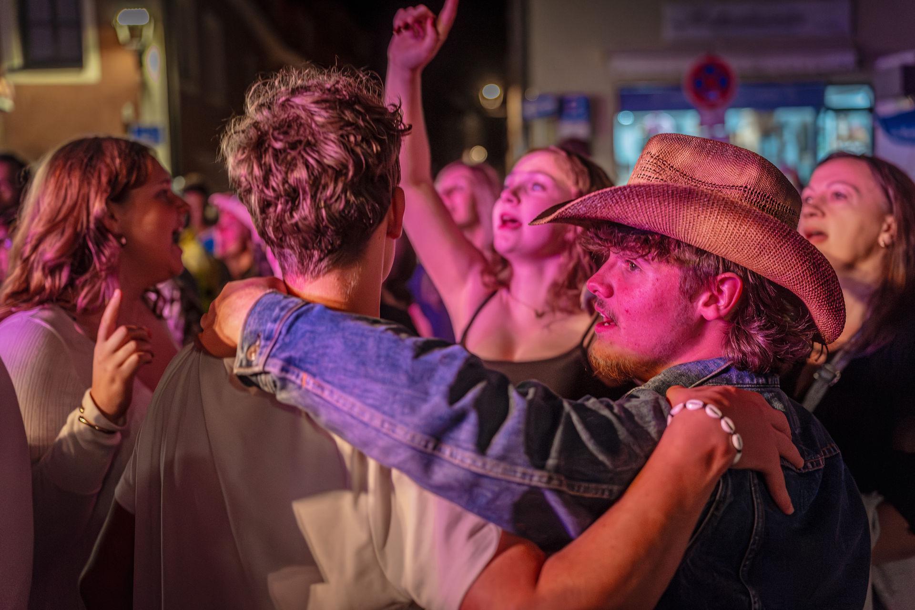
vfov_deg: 37.9
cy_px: 305
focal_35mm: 35
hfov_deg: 54.4
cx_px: 458
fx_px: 890
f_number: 2
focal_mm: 35
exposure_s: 1/160
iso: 5000
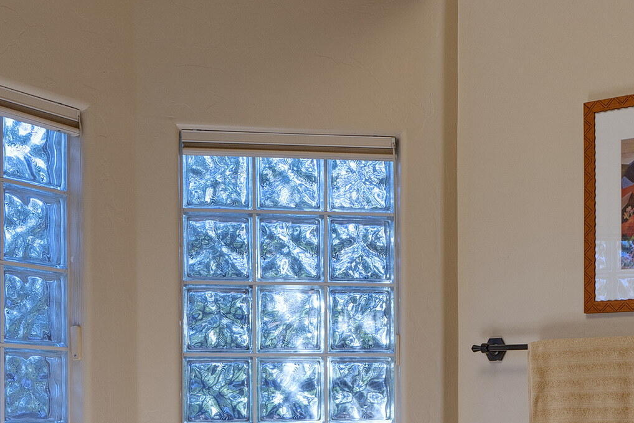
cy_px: 430
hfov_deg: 36.1
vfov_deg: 23.5
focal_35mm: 55
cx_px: 389
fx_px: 969
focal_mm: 20
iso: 200
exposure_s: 1/8
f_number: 7.1
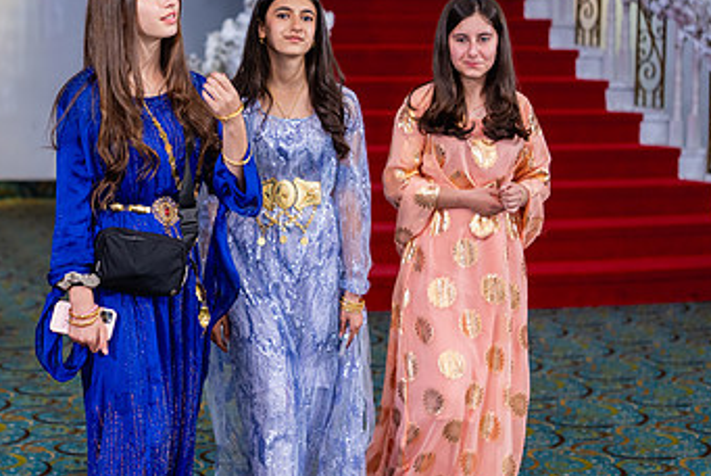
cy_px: 224
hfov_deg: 23.6
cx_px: 156
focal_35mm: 85
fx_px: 1680
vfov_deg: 16.1
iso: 640
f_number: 2
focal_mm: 50
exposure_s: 1/160
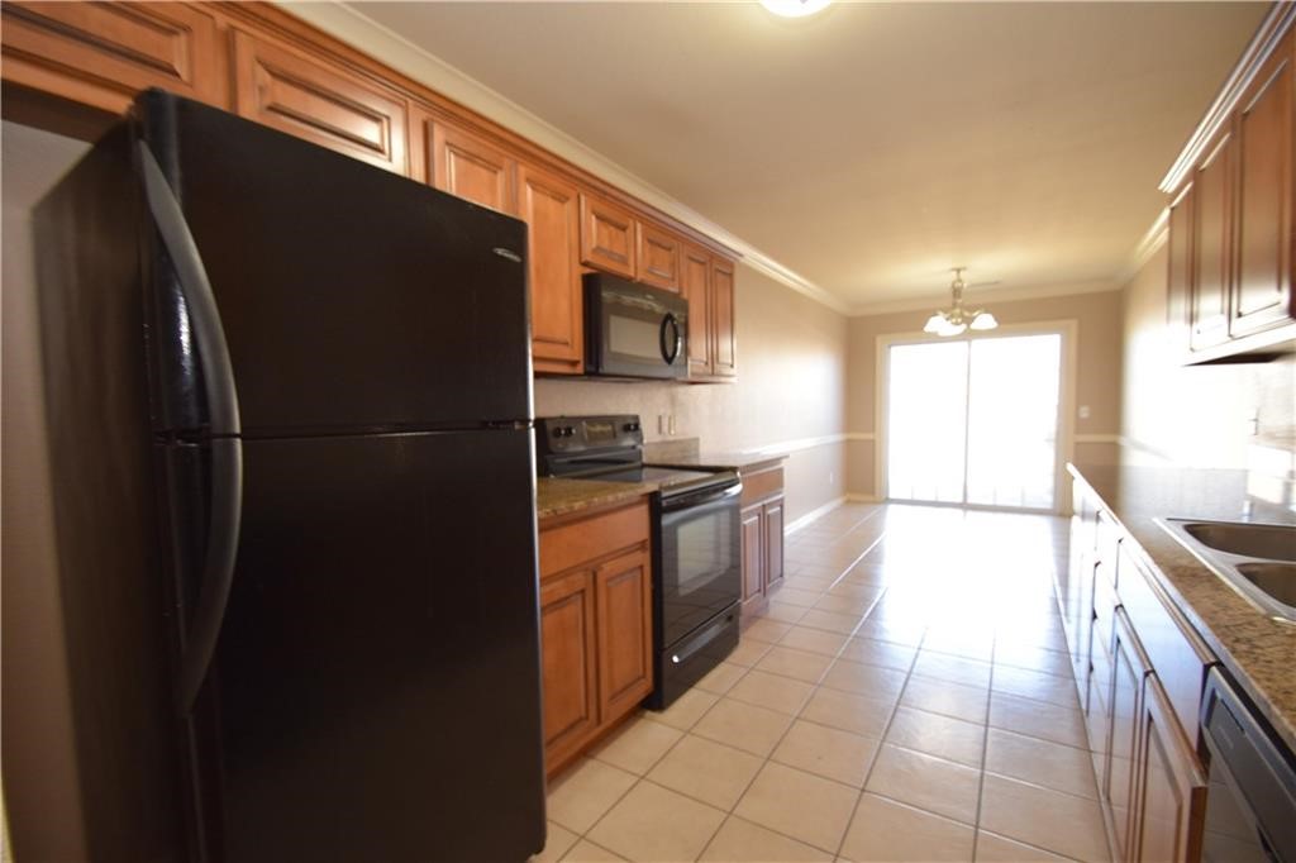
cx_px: 648
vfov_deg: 77.3
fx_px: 540
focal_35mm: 15
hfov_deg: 100.4
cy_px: 432
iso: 800
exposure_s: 1/100
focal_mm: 10
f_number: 5
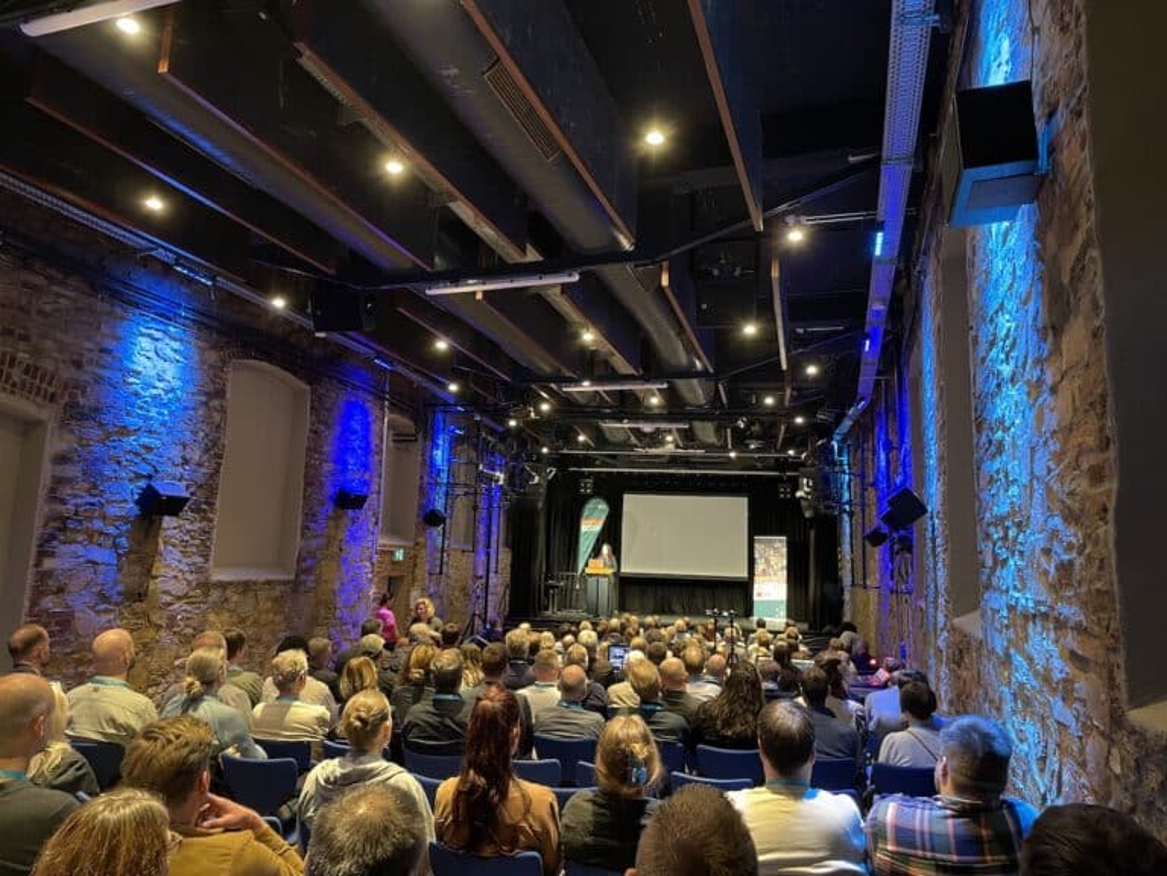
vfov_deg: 53.1
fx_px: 877
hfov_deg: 67.3
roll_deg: -2.2
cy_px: 438
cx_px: 584
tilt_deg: +8.6
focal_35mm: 26
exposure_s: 1/25
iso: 500
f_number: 1.6
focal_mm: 4.2
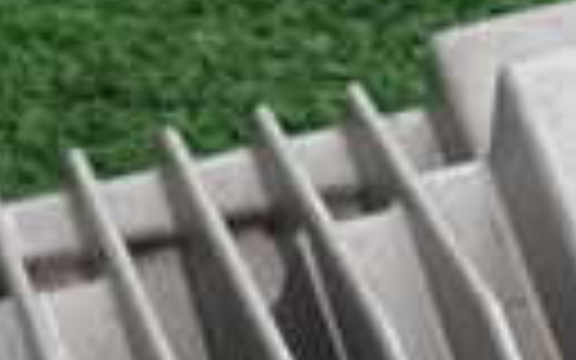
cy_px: 729
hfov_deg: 10.3
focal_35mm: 203
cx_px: 400
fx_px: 3187
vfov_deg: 6.3
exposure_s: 1/40
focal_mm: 7.31
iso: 320
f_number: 2.8
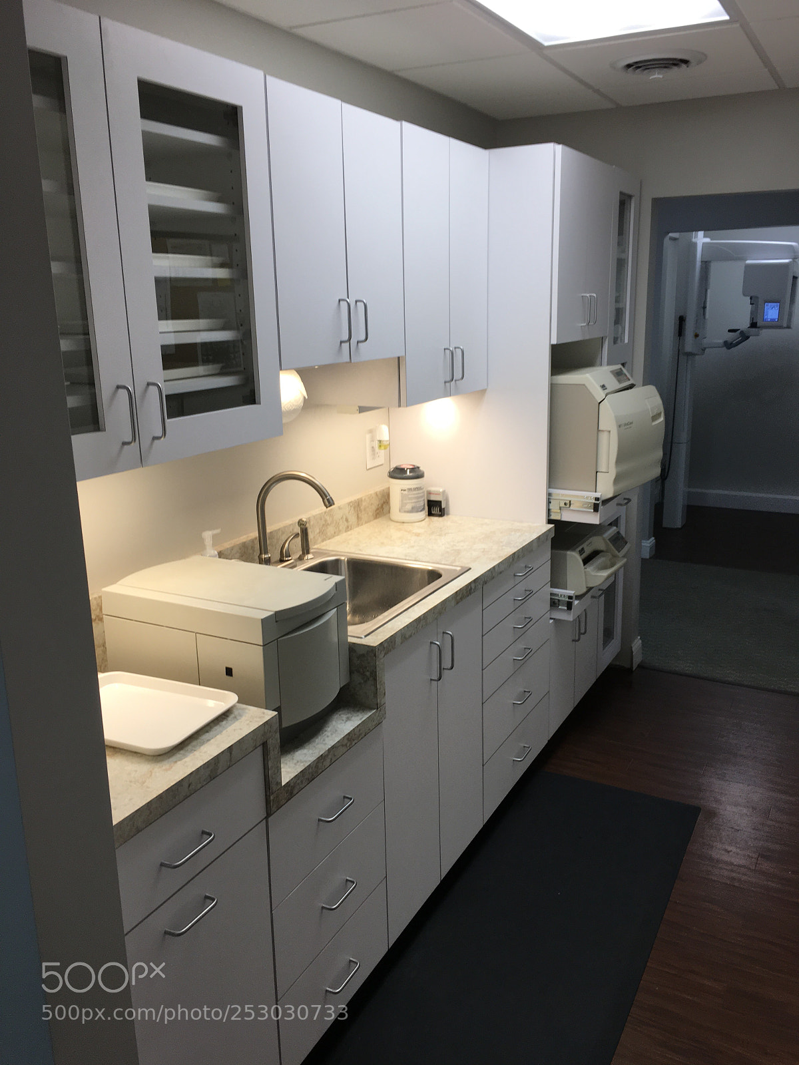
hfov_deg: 48.2
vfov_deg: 61.7
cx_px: 400
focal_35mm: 29
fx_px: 892
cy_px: 532
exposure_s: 1/60
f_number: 2.2
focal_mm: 4.15
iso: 32
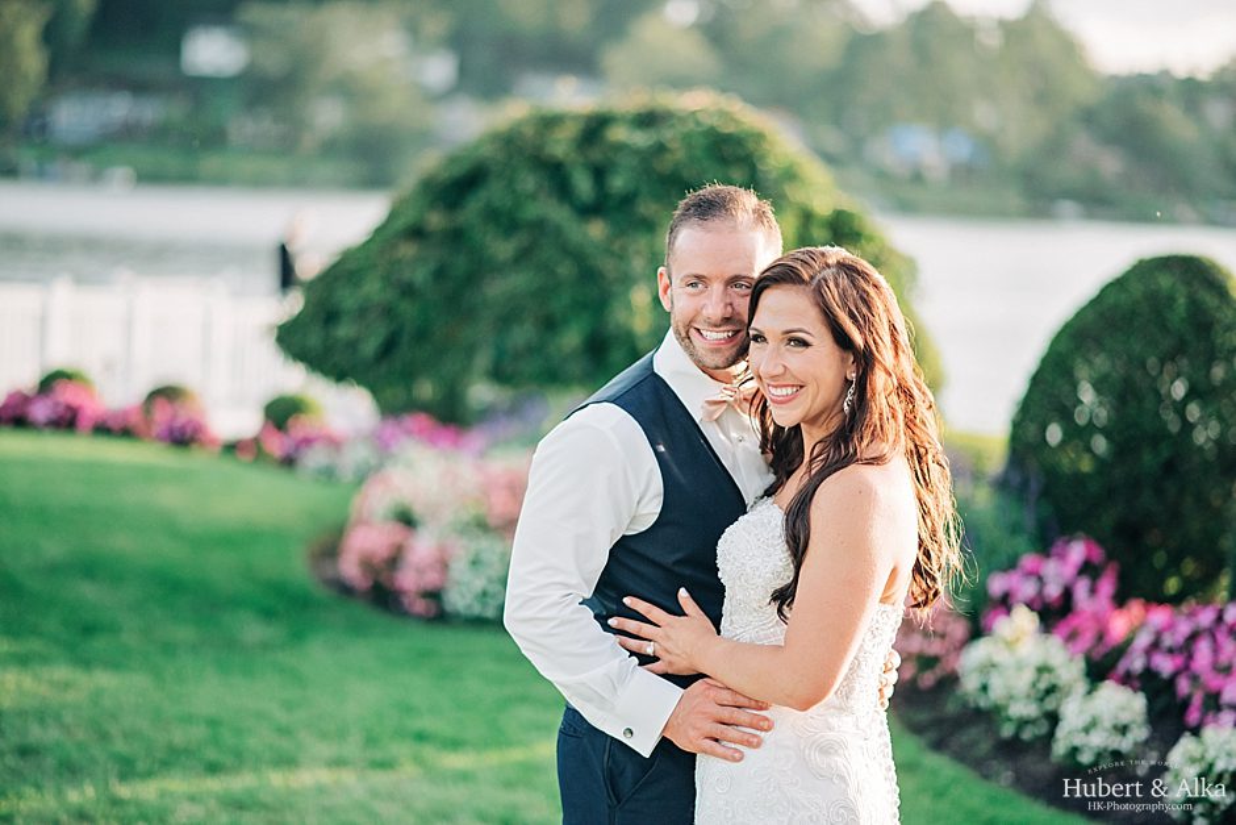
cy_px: 412
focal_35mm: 85
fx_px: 2919
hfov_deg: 23.9
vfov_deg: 16.1
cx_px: 618
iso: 500
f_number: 1.8
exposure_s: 1/4000
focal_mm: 85
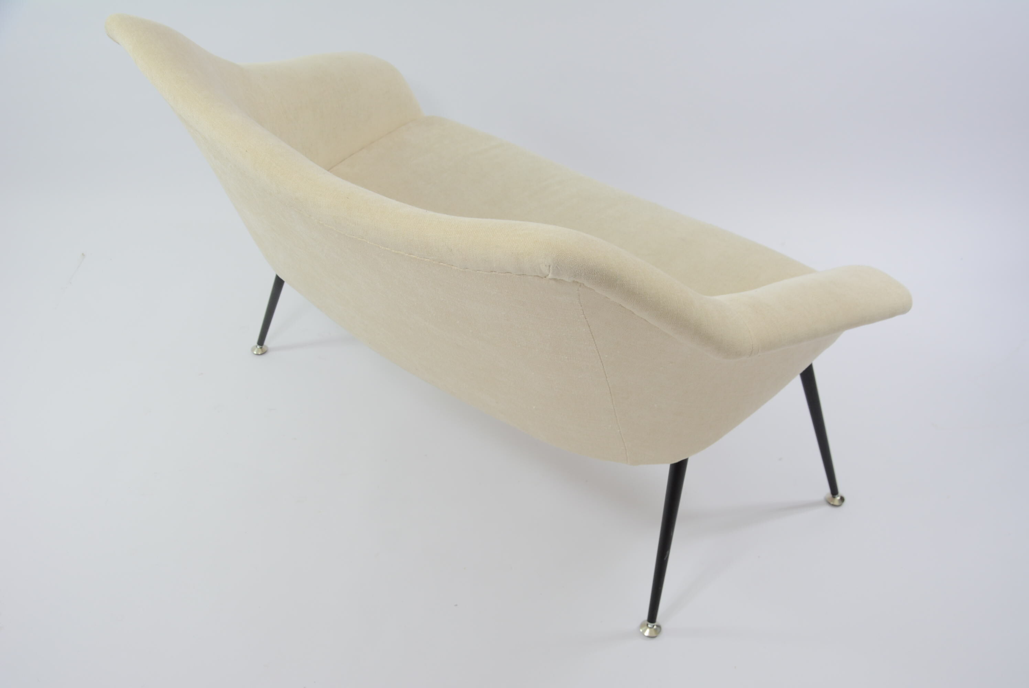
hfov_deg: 53.1
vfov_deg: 36.9
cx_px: 514
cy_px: 344
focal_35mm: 36
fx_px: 1030
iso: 400
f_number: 5.6
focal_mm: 24
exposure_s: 1/125
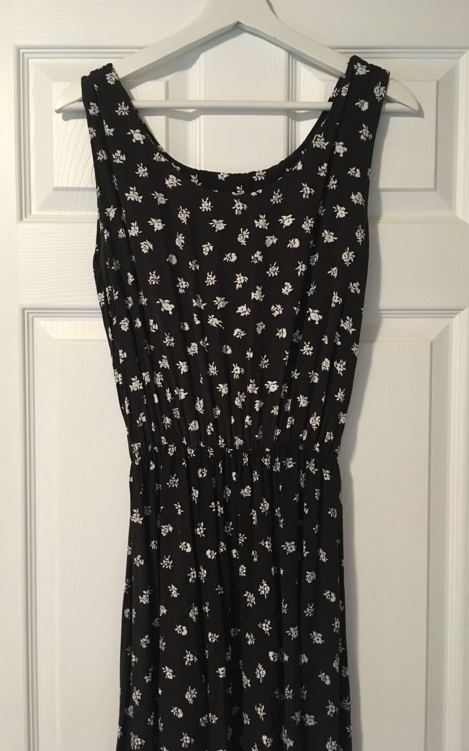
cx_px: 235
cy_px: 377
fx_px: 634
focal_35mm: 31
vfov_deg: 61.2
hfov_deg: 40.6
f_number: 2.2
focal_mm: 4.15
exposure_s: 1/30
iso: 200
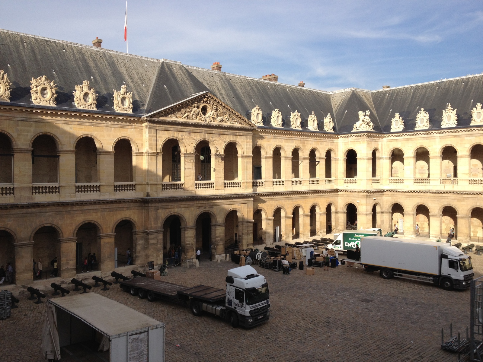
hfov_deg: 52.6
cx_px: 242
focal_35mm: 35
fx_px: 488
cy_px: 181
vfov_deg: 40.7
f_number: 2.4
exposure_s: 1/1200
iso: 64
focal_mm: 4.28
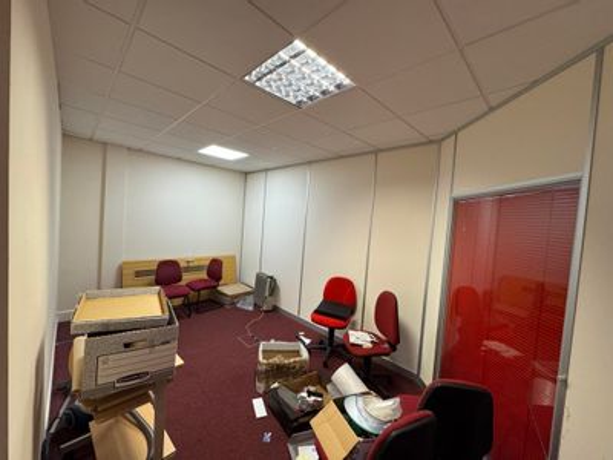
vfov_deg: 85.7
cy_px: 230
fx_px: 248
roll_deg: -3.4
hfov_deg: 102.1
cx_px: 306
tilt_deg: -3.4
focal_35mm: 14
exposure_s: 1/100
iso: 200
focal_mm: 2.22
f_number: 2.2
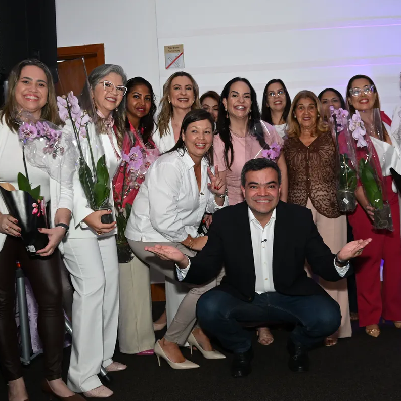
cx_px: 233
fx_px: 590
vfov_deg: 37.6
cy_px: 201
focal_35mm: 45
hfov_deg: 37.5
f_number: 5.6
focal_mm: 35
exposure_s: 1/200
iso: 1600
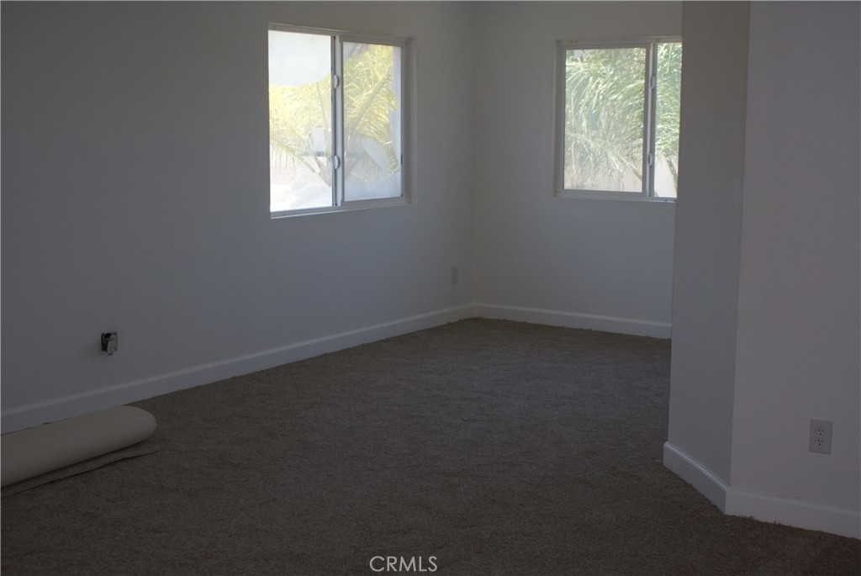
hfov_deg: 43.6
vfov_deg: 29.9
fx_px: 1077
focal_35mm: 45
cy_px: 288
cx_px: 430
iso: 160
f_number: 5
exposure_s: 1/80
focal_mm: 30
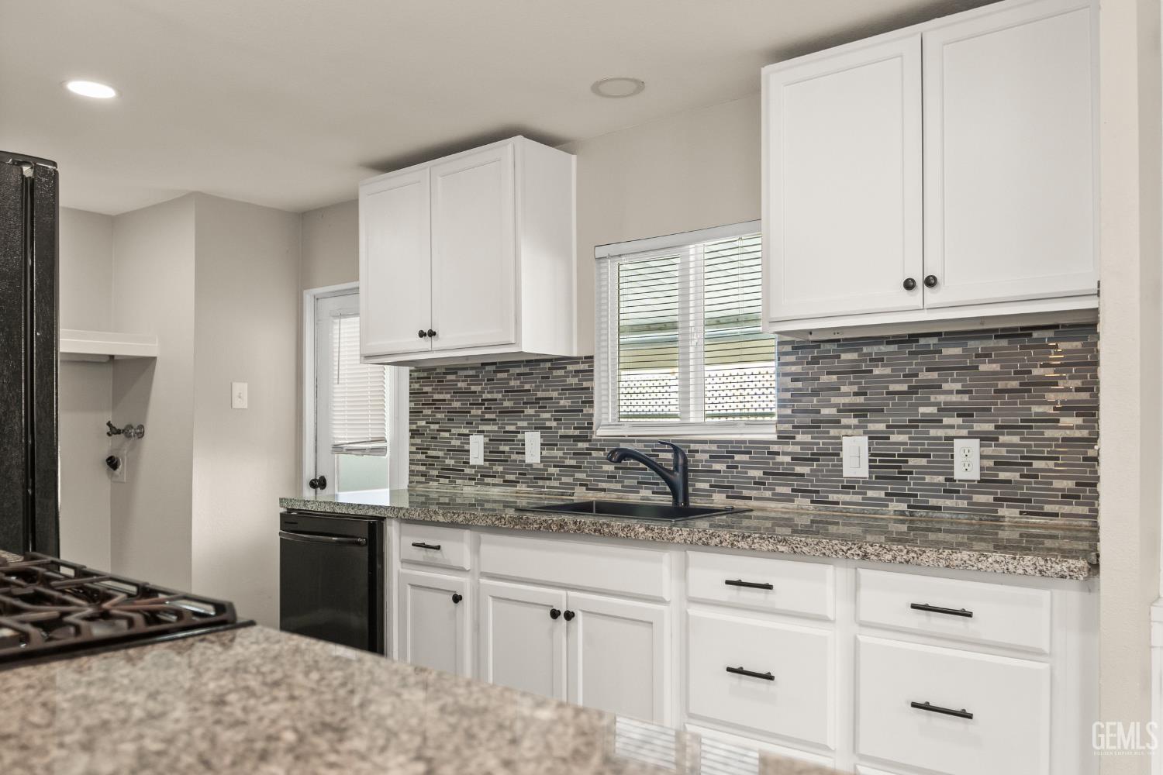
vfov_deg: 53.1
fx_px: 775
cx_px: 582
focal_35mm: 24
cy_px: 388
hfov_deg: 73.7
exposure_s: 1/320
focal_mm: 16
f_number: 1.8
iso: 800
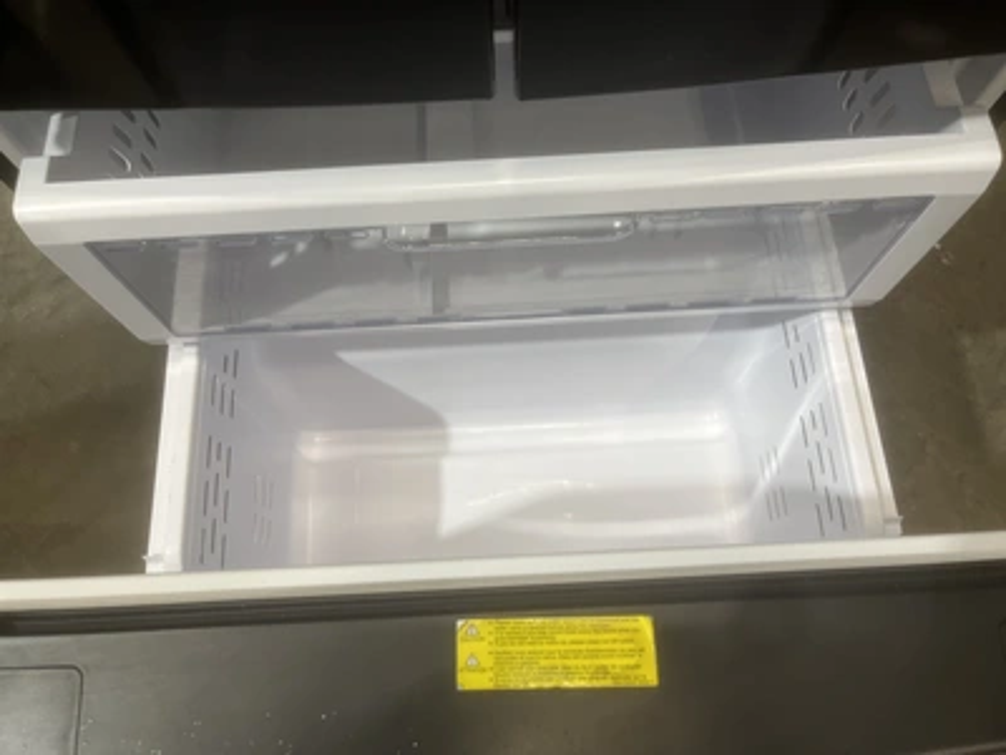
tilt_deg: -69.9
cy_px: 378
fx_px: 756
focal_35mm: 26
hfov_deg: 67.3
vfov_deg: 53.1
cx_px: 503
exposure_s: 1/120
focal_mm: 5.1
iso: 100
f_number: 1.6
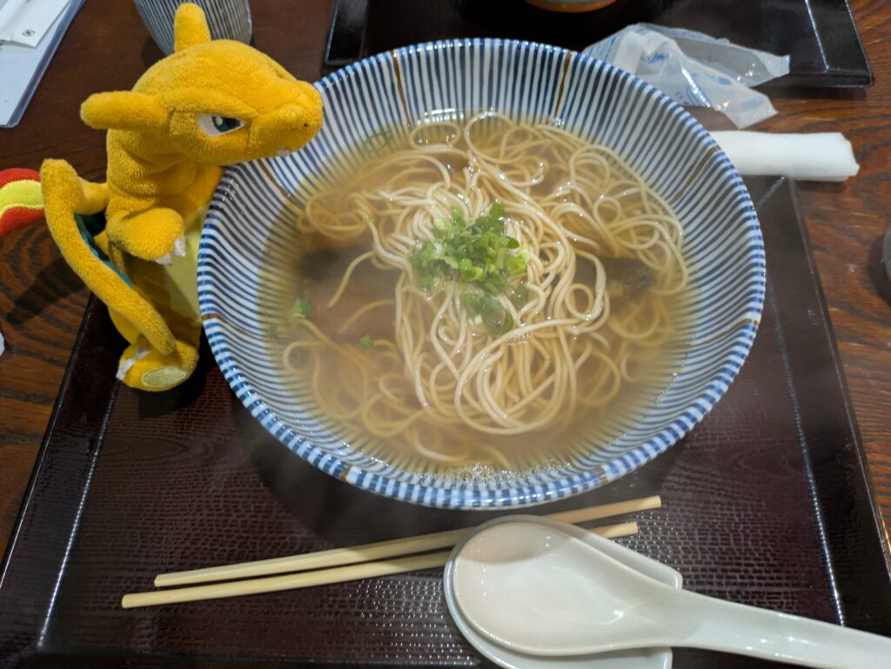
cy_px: 334
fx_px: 644
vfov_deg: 54.9
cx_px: 446
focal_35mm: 25
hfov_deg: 69.4
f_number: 1.89
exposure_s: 1/24
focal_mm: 5.43
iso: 366
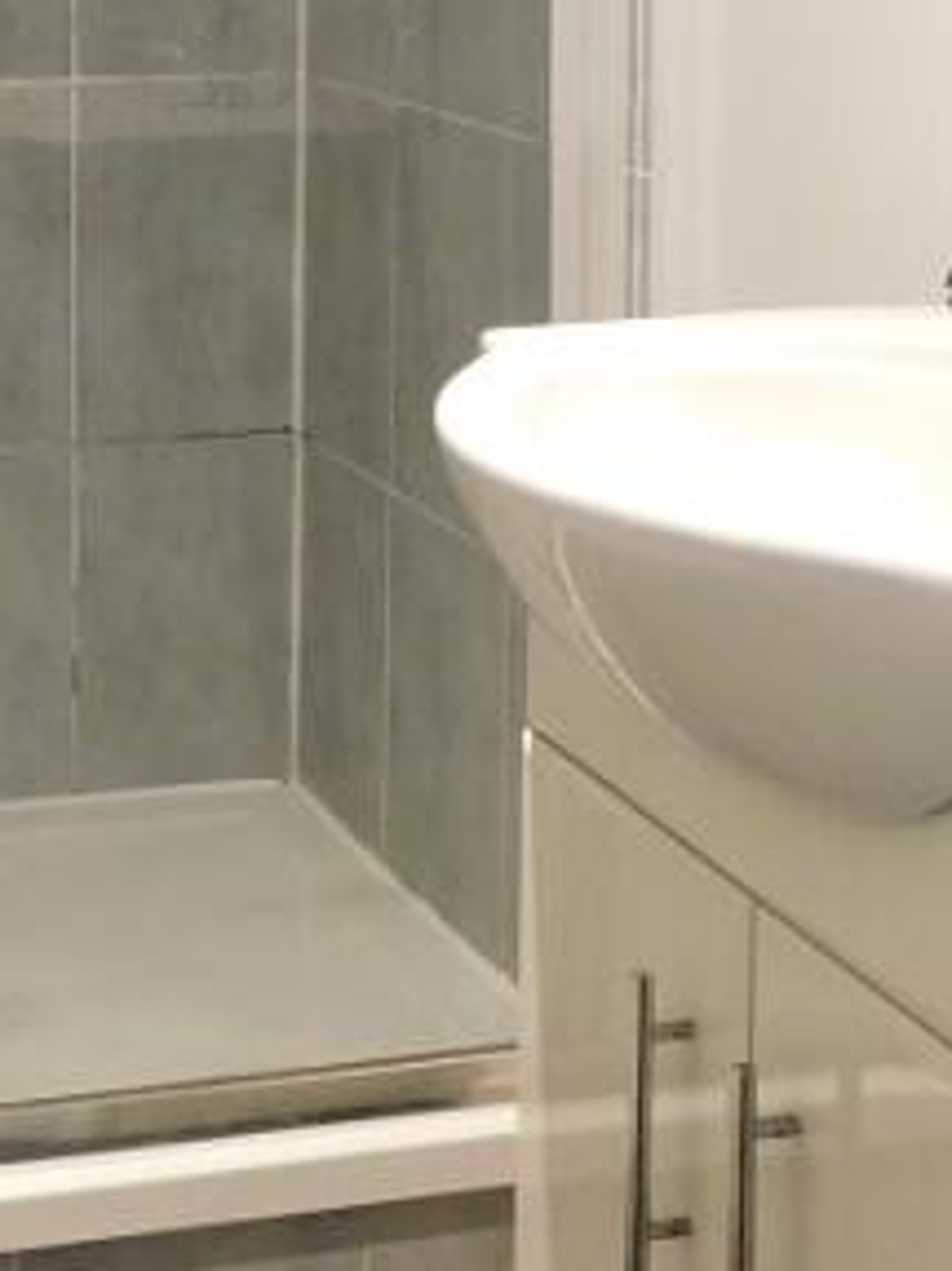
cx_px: 35
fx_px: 3009
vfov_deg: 22.6
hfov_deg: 17.6
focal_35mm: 82
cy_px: -106
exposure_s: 1/13
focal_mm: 4
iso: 400
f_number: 3
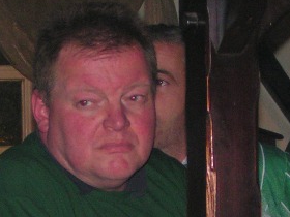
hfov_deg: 11.0
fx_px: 1508
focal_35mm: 180
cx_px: 82
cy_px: 197
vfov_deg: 8.2
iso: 200
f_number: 3.2
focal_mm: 9.7
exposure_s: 1/60
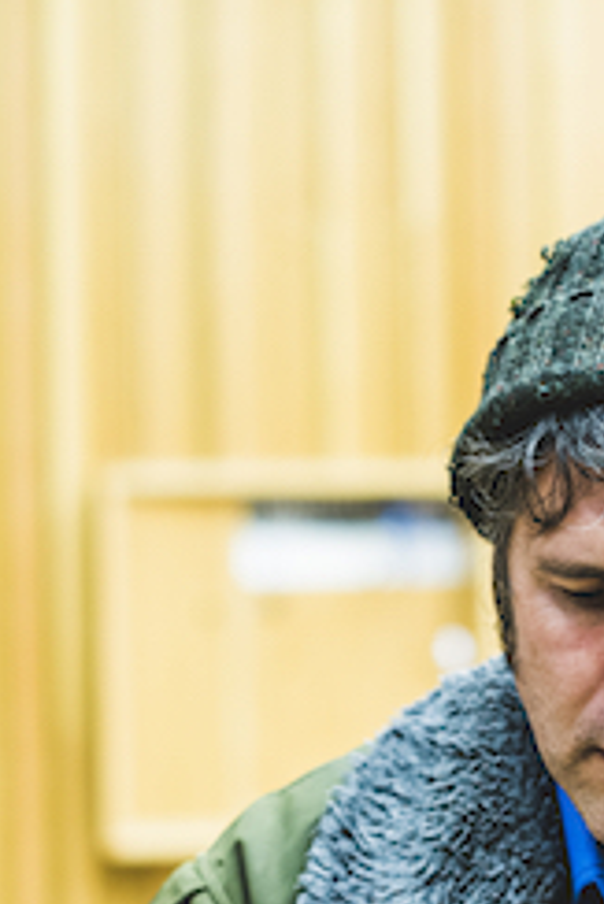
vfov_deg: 15.5
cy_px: 732
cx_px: 356
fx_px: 3292
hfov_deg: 10.5
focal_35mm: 131
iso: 1000
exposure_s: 1/160
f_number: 2.2
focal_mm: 50
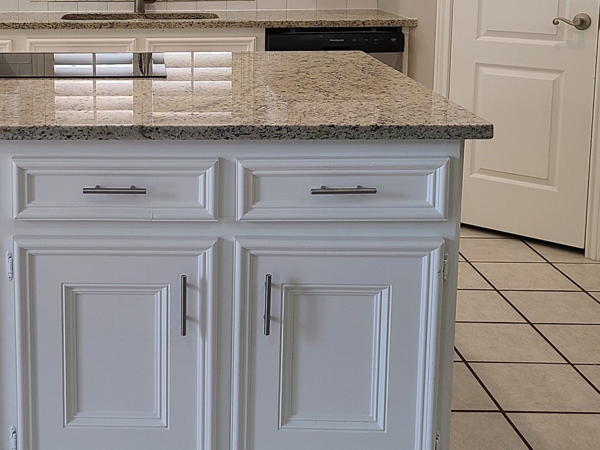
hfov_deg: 32.3
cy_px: 80
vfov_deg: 24.8
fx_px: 1006
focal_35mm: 58
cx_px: 113
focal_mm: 5.4
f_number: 1.8
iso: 50
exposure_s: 1/60
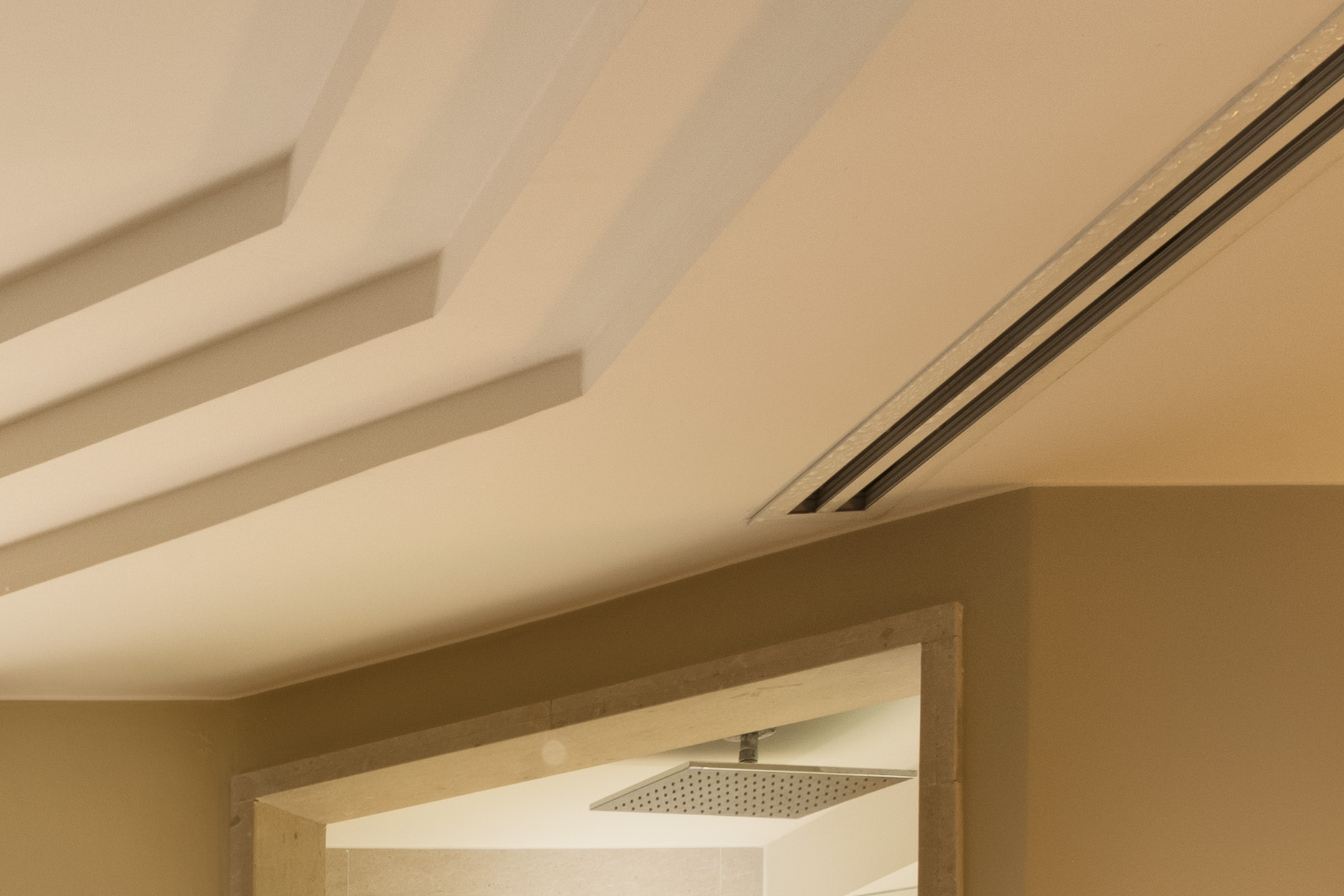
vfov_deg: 17.6
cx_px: -396
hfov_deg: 26.1
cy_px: 1496
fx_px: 2464
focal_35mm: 66
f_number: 14
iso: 160
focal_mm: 15
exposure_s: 1/3
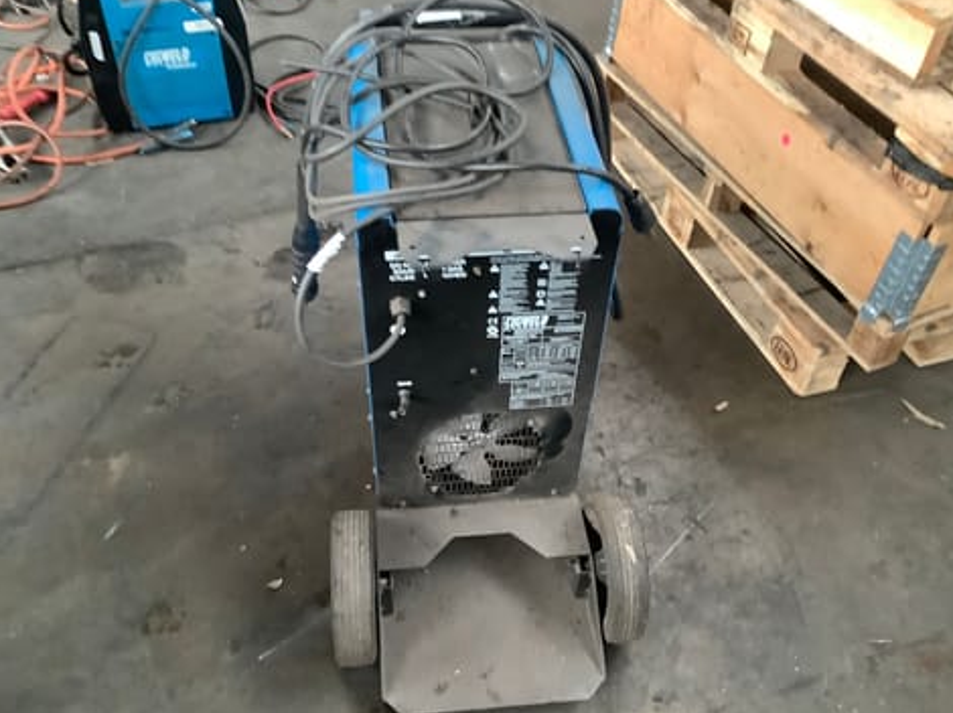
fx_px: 908
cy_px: 355
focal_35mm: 33
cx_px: 491
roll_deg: -1.5
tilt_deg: -44.9
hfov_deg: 55.4
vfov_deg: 42.9
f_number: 2.4
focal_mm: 3.3
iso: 400
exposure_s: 1/25
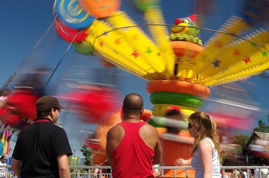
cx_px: 134
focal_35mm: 42
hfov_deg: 46.5
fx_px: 313
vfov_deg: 31.8
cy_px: 89
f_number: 22
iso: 100
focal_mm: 28
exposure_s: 1/8
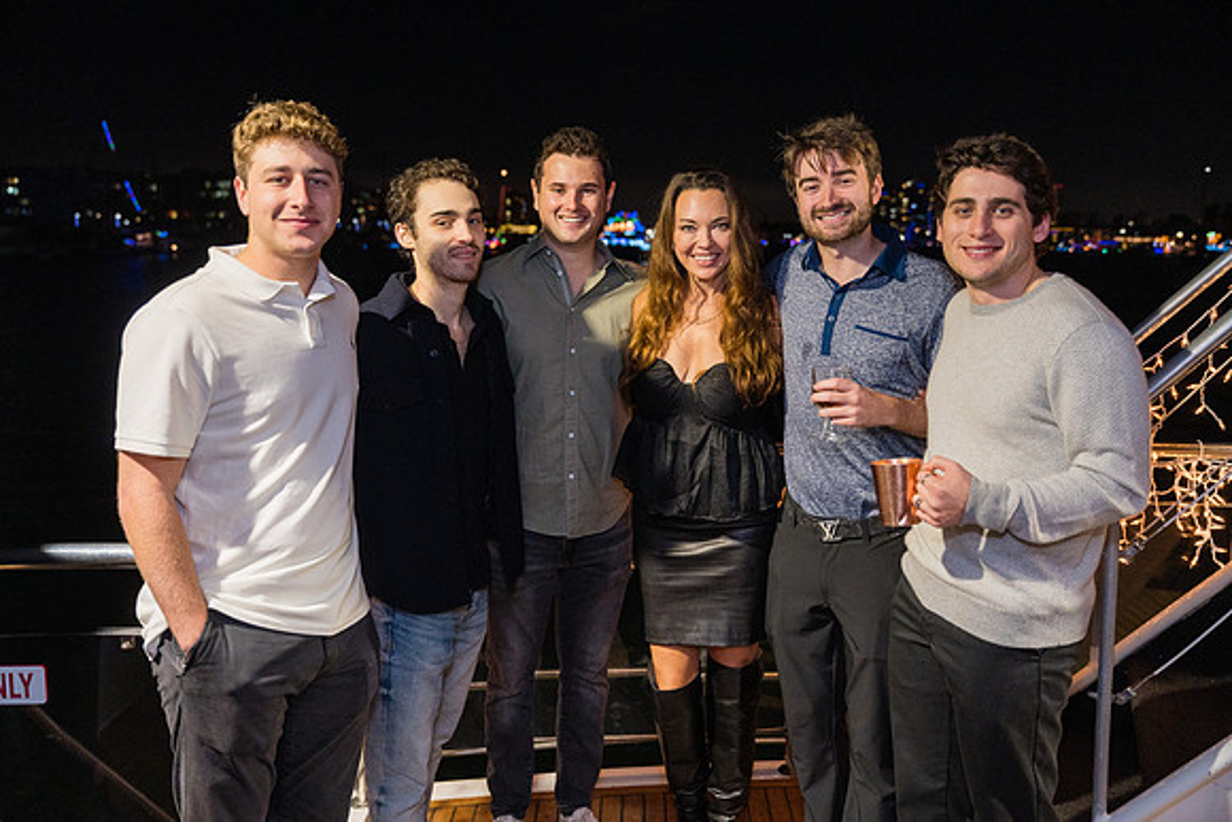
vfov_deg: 39.9
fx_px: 1133
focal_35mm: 33
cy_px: 411
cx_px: 616
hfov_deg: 57.1
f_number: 2.8
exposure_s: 1/250
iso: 3200
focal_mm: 33.1
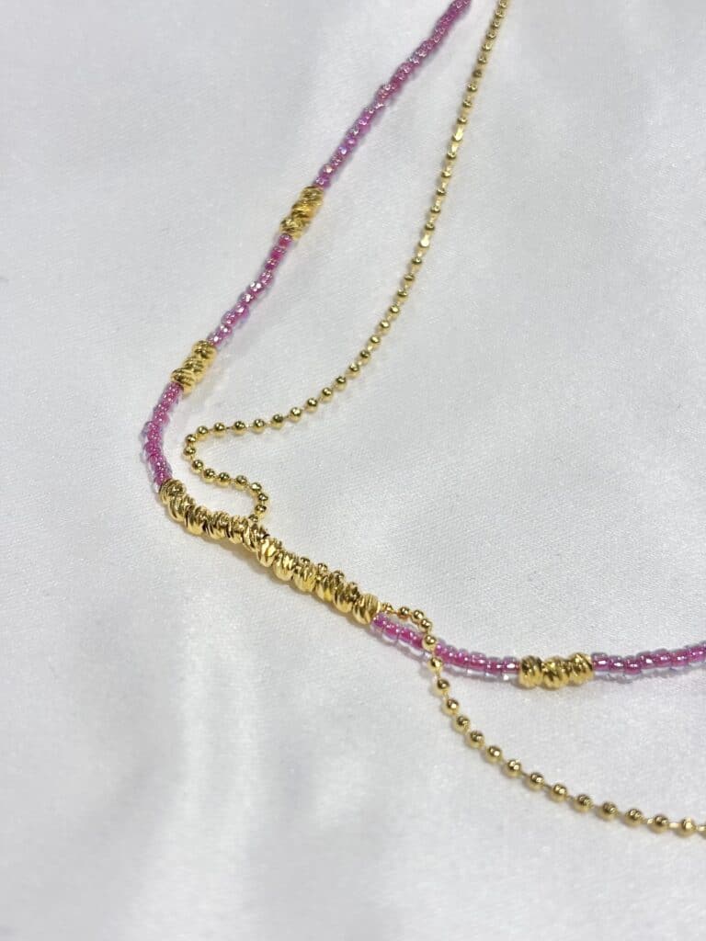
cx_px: 353
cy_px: 470
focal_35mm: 52
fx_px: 1414
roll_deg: -0.5
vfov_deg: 36.8
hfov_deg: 28.0
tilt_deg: -24.8
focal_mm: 5.96
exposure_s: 1/353
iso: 32
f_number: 1.6
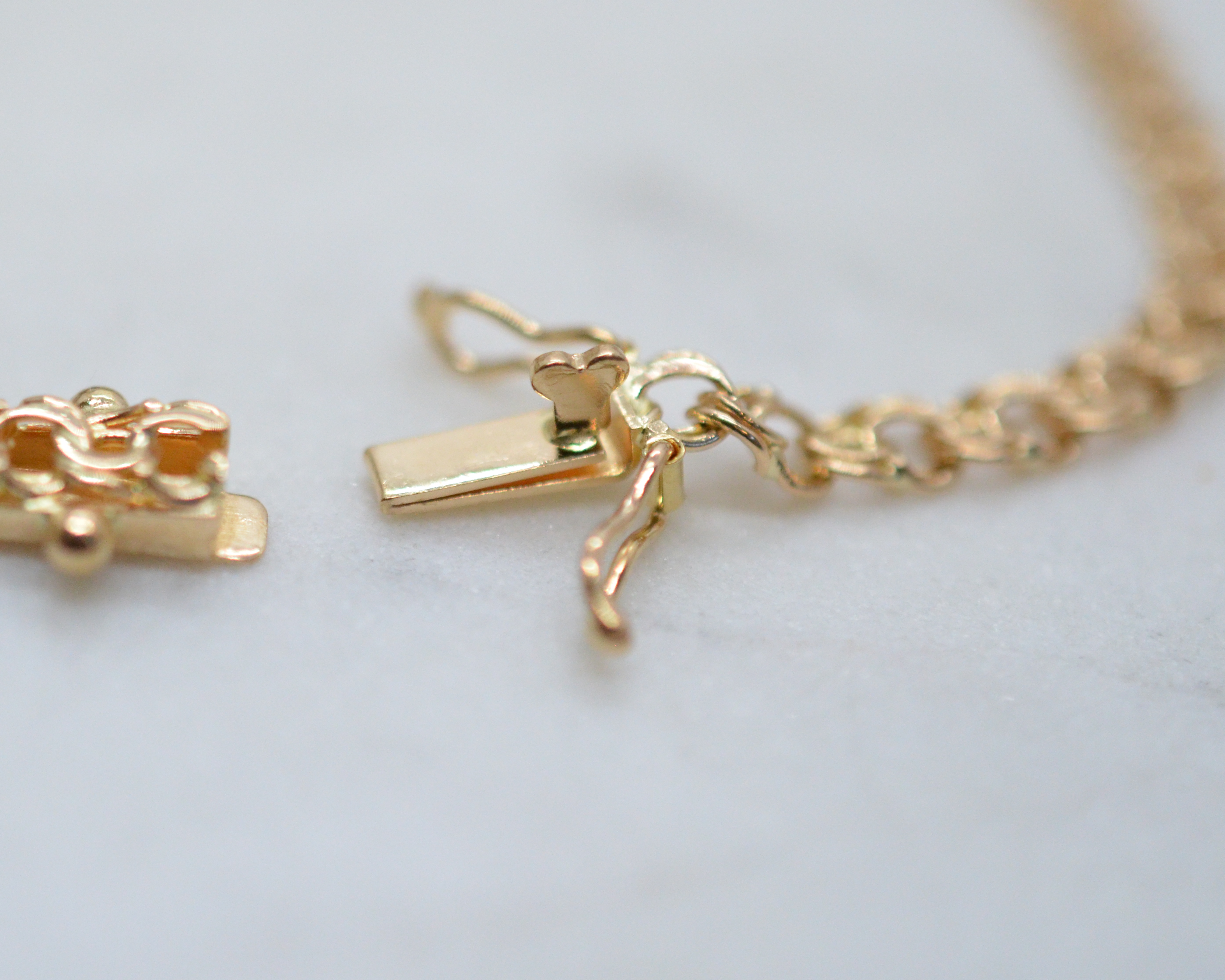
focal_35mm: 88
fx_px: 3191
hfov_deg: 21.6
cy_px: 449
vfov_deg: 17.5
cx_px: 353
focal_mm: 40
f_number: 4
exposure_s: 1/2500
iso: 2500
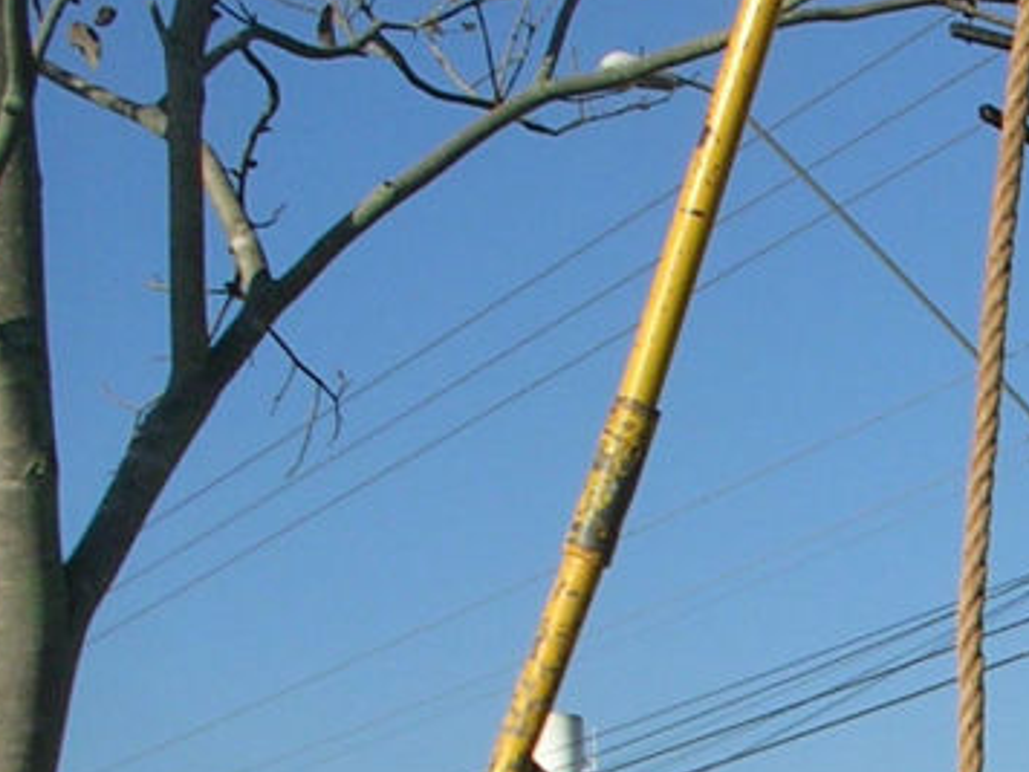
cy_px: 1223
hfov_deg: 13.9
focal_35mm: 134
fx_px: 3983
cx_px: 1494
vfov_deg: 10.6
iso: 50
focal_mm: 5.8
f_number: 5.6
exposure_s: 1/299
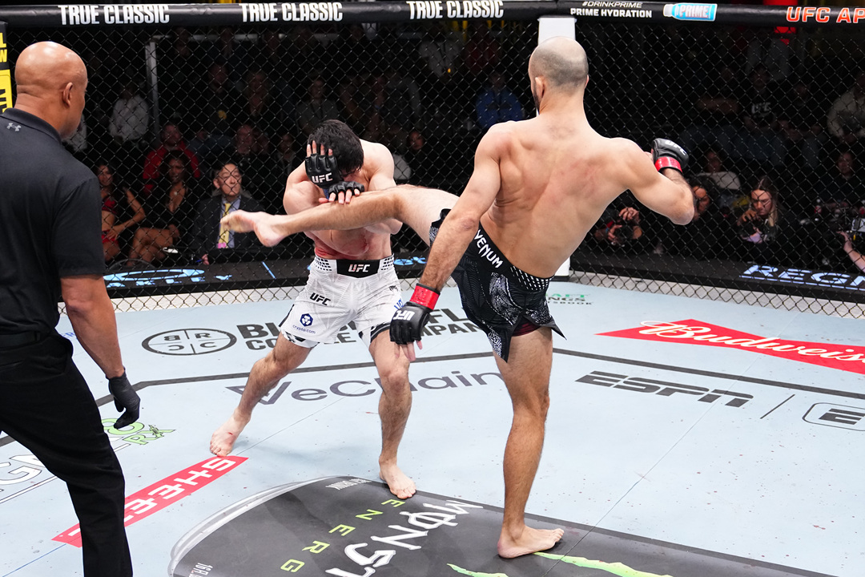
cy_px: 288
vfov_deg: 36.9
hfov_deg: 53.1
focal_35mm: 36
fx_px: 865
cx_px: 432
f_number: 2.8
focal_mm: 36
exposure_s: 1/1250
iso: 5000
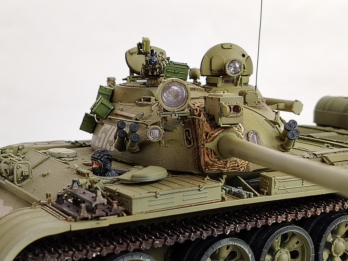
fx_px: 684
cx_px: 174
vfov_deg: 21.6
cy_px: 130
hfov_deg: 28.6
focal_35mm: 68
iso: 181
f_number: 1.75
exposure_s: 1/100
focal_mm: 5.25
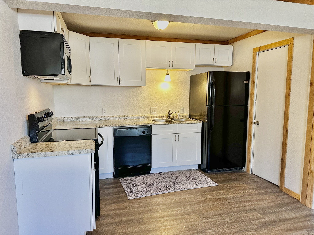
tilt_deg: -5.7
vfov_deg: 56.8
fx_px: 218
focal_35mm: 24
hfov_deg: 71.6
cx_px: 157
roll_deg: -0.5
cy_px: 118
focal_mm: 6.86
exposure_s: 1/60
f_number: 1.78
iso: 160
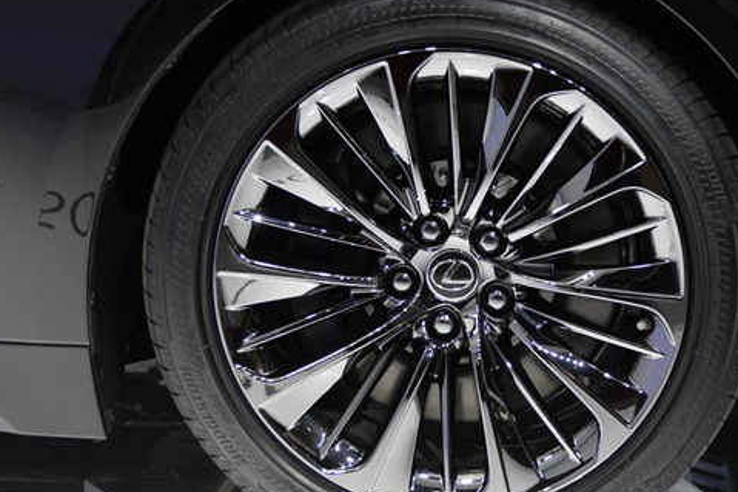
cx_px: 475
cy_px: 268
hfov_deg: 17.5
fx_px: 2398
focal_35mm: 117
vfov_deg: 11.7
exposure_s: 1/320
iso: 800
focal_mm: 70
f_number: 4
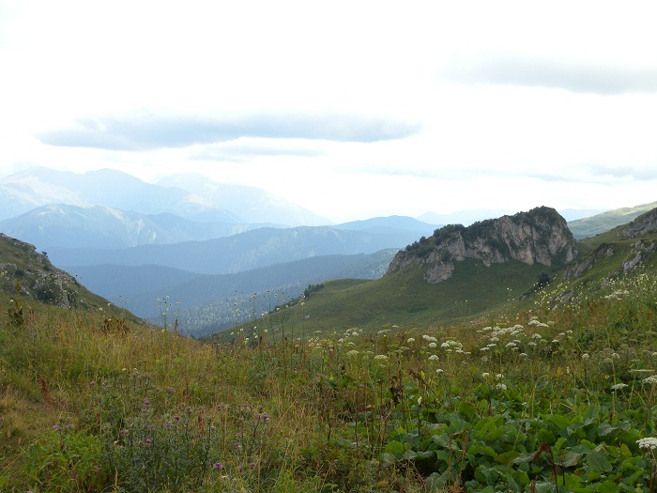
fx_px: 892
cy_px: 246
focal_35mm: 47
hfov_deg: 40.4
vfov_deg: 30.9
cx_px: 328
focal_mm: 10
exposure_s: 1/164
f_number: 4.6
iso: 64
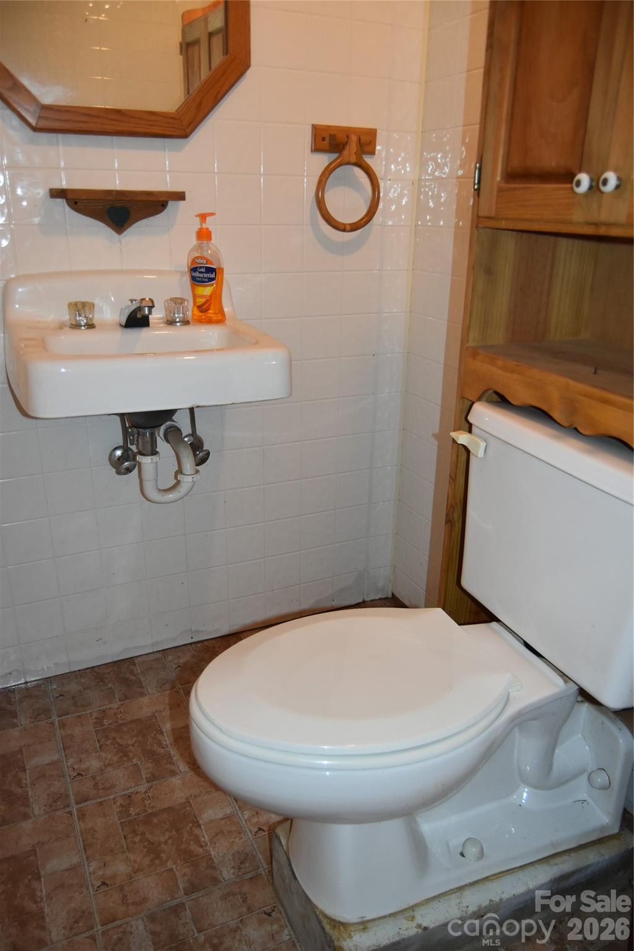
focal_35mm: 27
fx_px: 713
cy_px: 476
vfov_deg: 67.4
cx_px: 317
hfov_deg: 47.9
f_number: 3.5
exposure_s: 1/160
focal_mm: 18
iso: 800
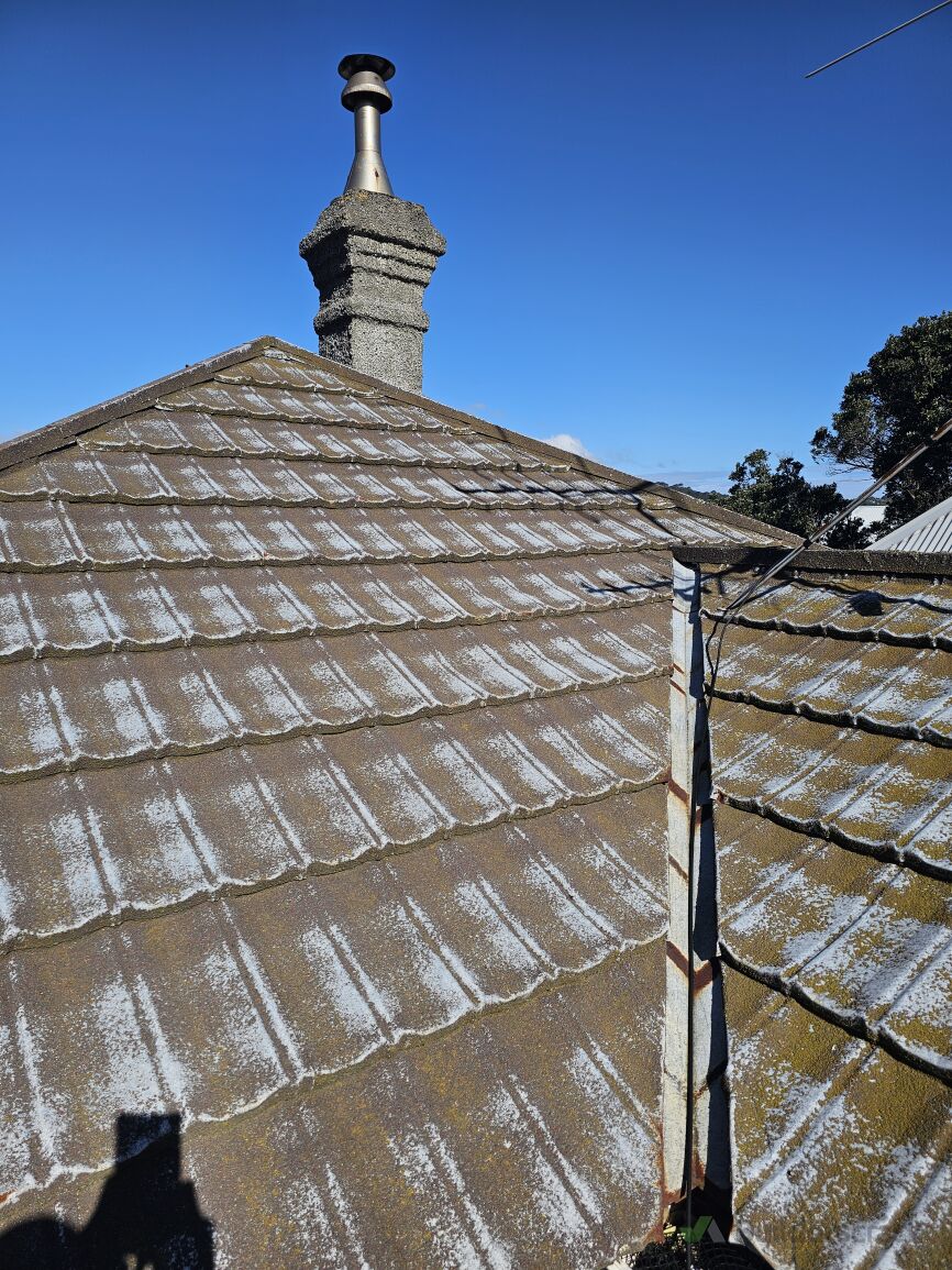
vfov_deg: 73.9
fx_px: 844
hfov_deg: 58.9
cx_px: 476
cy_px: 635
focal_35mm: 23
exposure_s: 1/1192
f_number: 1.7
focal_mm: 6.3
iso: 10
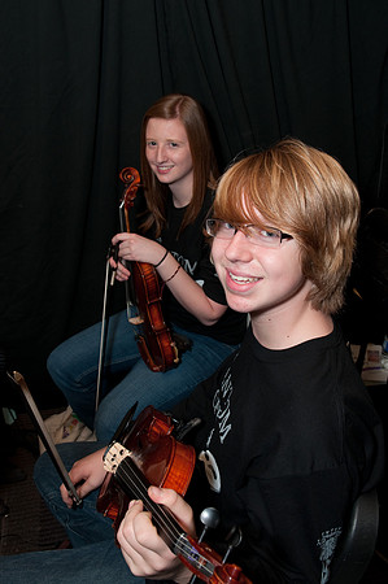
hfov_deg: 43.5
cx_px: 194
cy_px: 292
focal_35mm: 30
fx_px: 486
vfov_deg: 62.0
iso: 400
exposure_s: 1/60
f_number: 5.6
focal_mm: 20
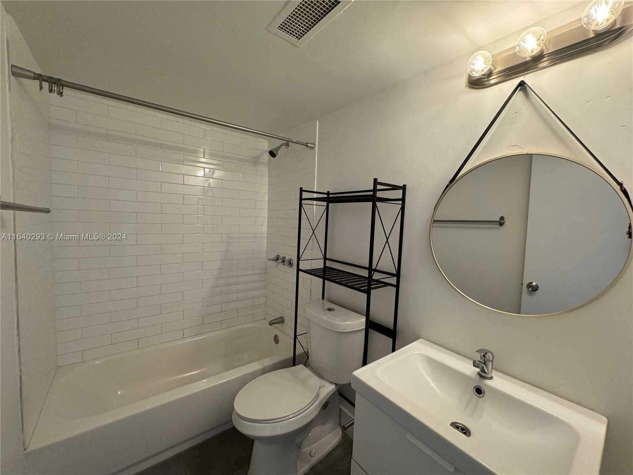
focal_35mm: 14
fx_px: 256
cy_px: 238
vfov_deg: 85.7
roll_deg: -1.9
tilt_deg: -3.9
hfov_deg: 102.1
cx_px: 316
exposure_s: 1/120
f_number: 2.2
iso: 320
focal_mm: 2.22
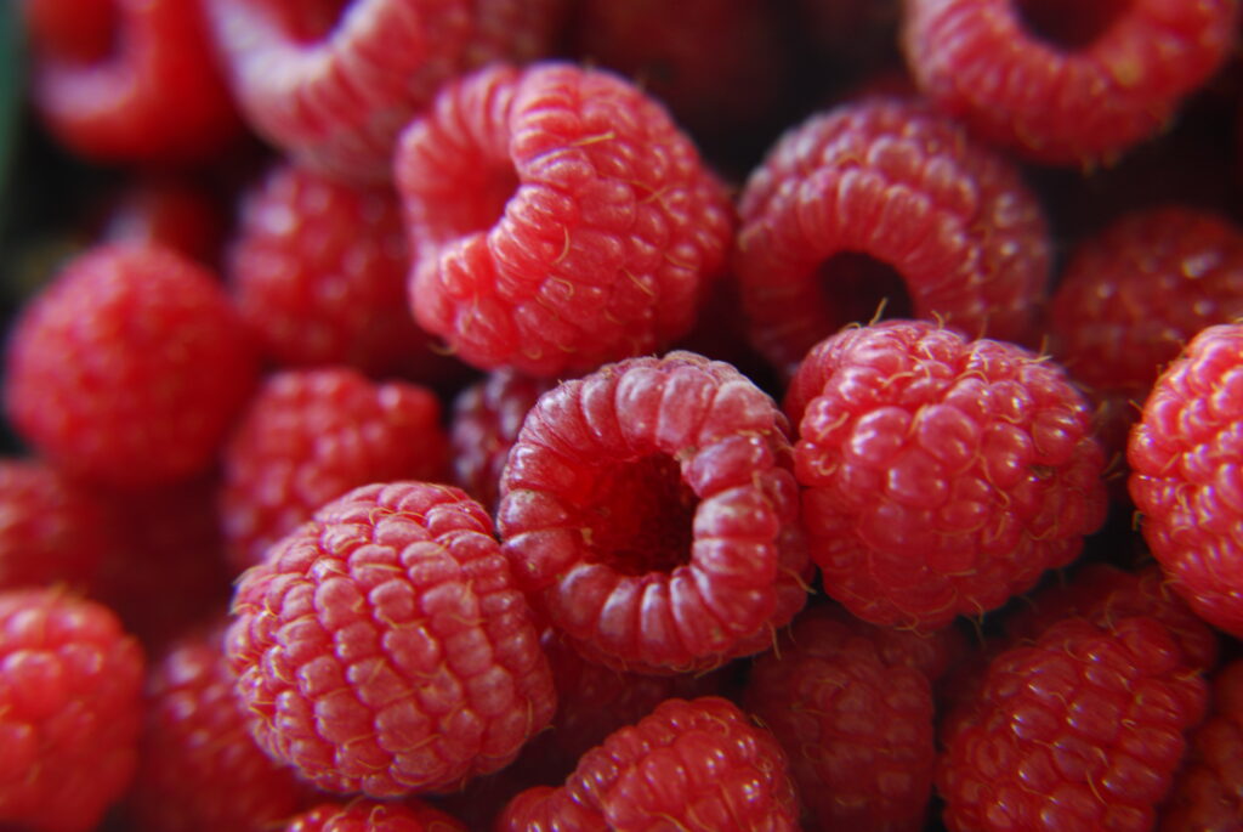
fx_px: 4666
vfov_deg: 10.2
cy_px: 416
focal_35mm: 135
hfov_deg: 15.2
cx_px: 622
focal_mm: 90
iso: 200
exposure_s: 1/10
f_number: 5.3
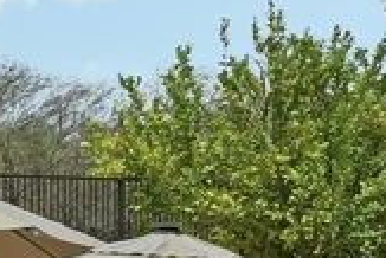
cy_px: 292
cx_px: -791
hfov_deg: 11.0
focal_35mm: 113
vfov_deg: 11.9
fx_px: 1213
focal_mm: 18
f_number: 8
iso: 640
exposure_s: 1/2000
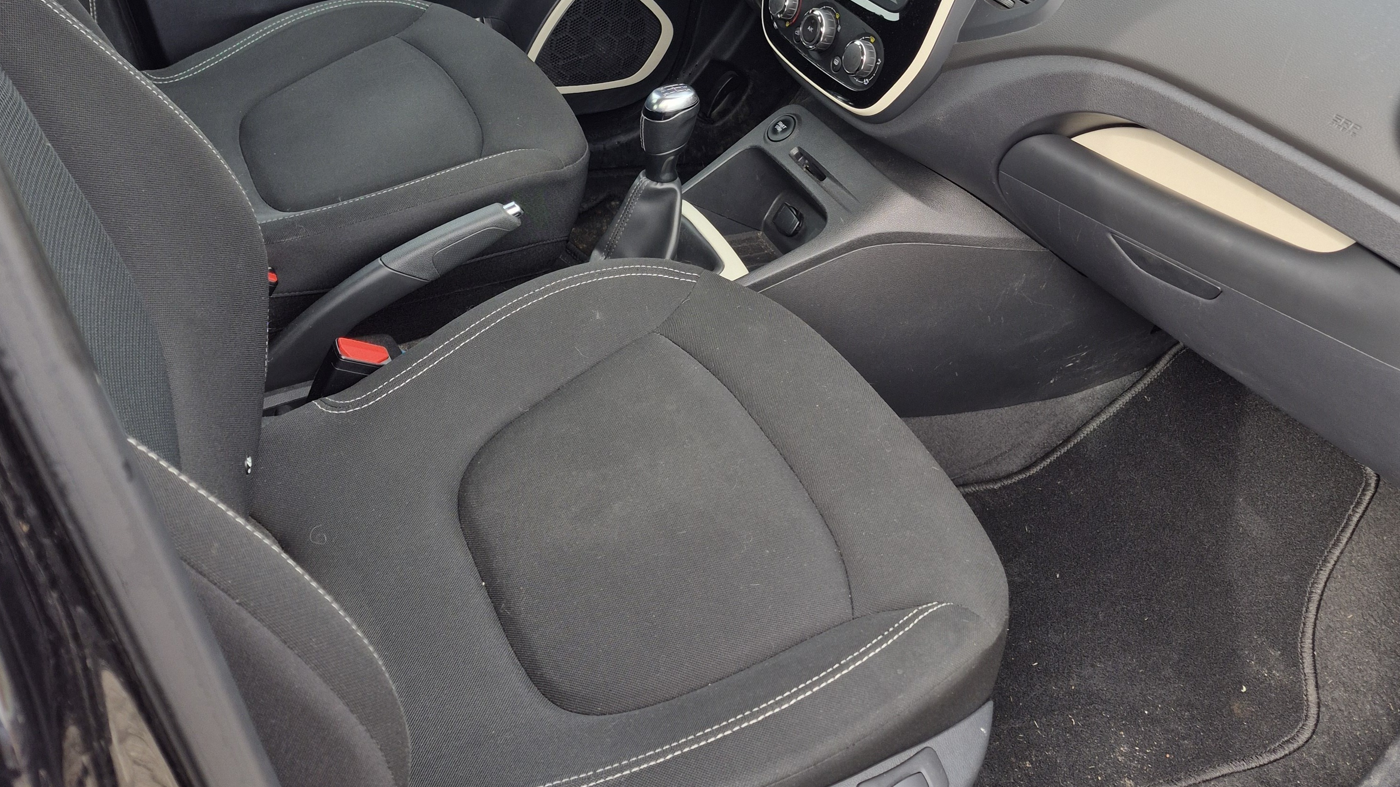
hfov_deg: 58.0
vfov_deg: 33.2
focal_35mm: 34
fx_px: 1262
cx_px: 696
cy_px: 106
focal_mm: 5.4
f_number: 1.8
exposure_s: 1/313
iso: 25
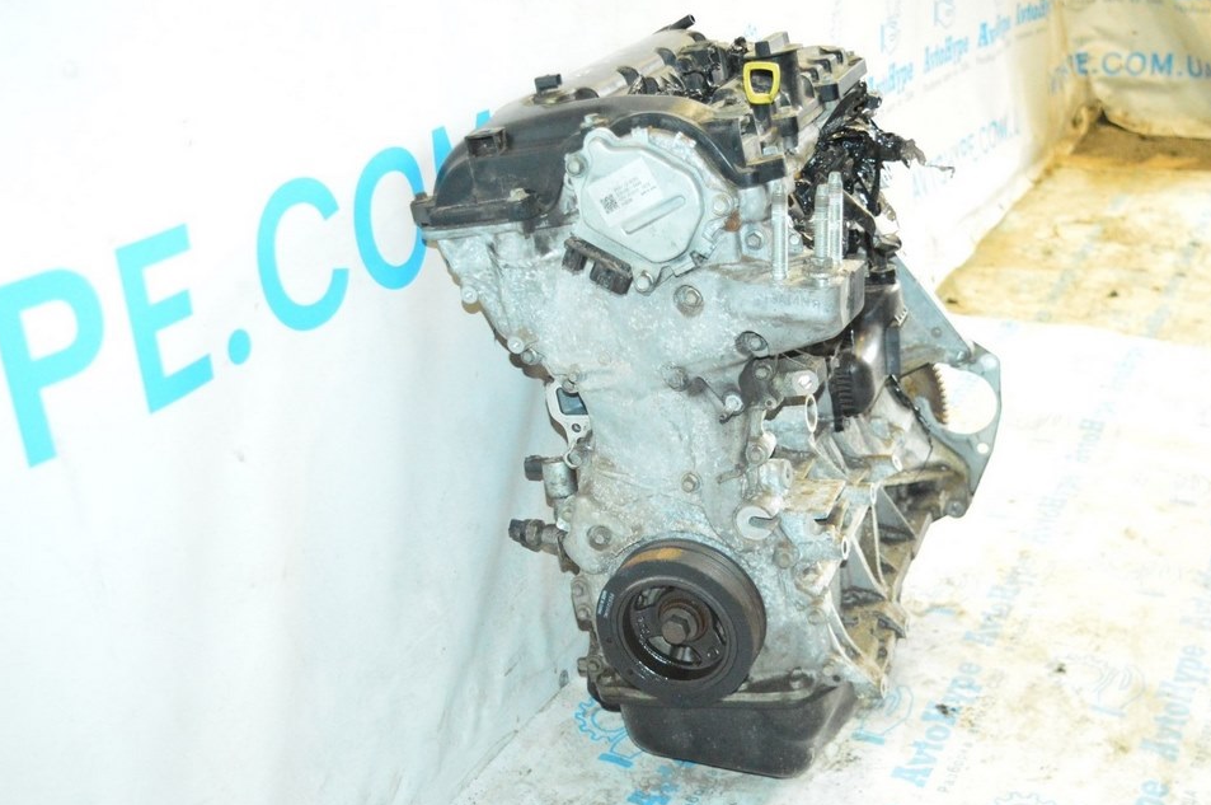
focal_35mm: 44
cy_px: 428
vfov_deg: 30.7
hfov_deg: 45.0
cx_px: 640
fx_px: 1463
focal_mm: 27
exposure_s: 1/200
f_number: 4
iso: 6400
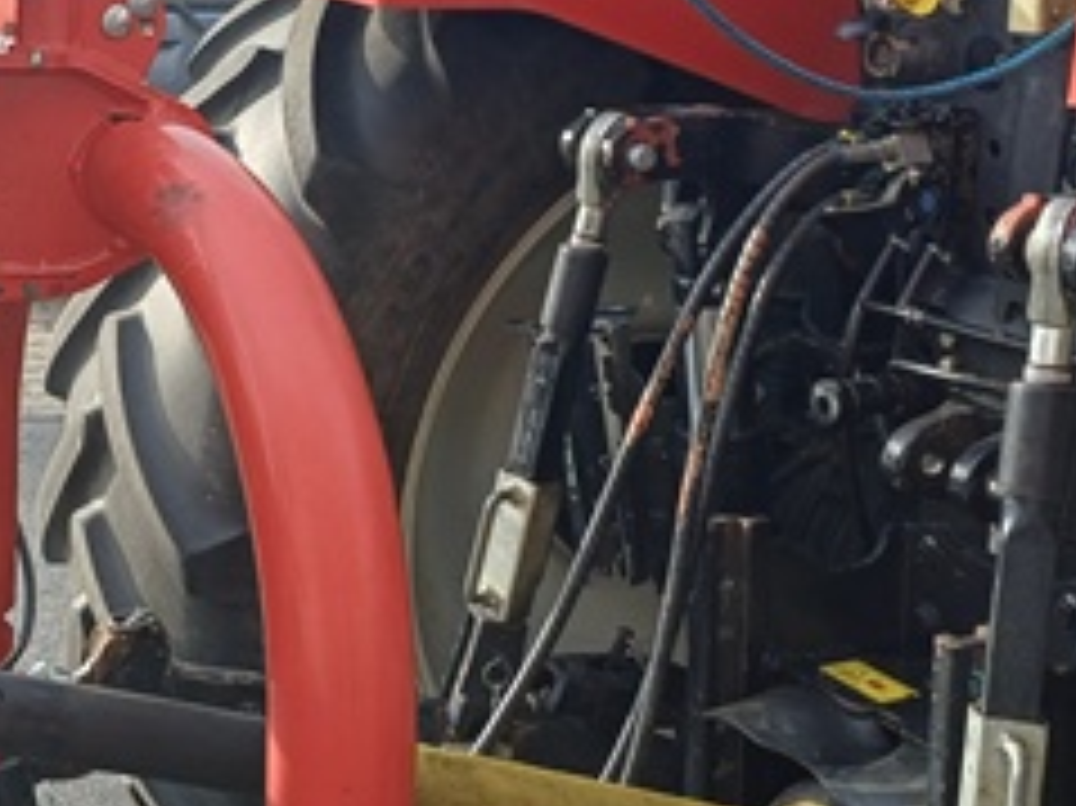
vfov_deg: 21.9
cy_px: 320
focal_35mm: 67
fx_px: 2082
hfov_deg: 28.5
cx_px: 266
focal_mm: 4.65
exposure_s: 1/240
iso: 50
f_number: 1.8
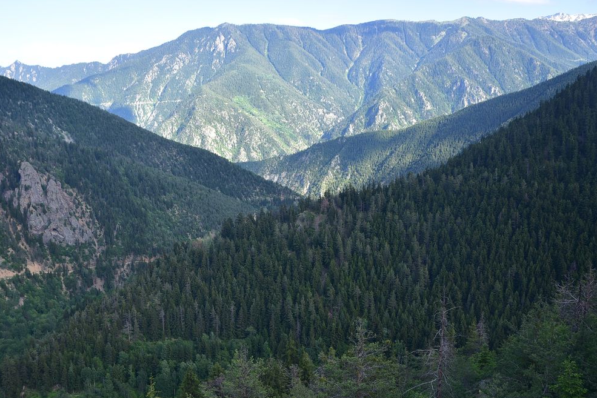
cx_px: 256
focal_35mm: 66
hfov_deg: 30.5
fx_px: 1095
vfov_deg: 20.6
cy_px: 213
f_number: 6.3
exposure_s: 1/160
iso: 160
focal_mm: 50
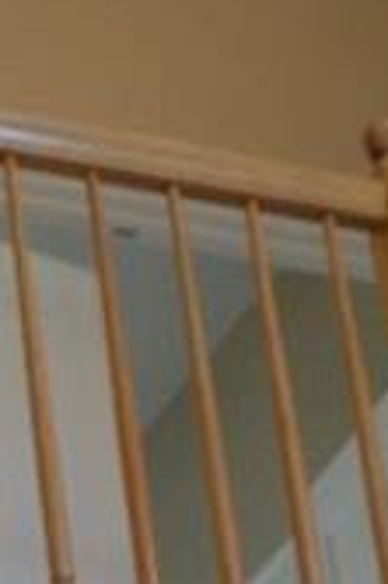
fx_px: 4795
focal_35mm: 296
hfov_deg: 4.6
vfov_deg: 6.8
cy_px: 935
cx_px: -350
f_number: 3.5
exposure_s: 1/60
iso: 450
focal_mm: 22
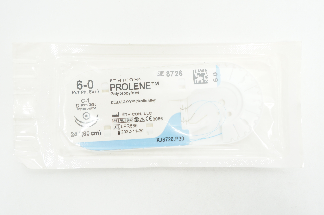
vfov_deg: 32.9
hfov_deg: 48.0
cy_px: 108
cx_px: 162
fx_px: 364
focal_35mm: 40
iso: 400
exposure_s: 1/40
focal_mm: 27
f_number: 4.5
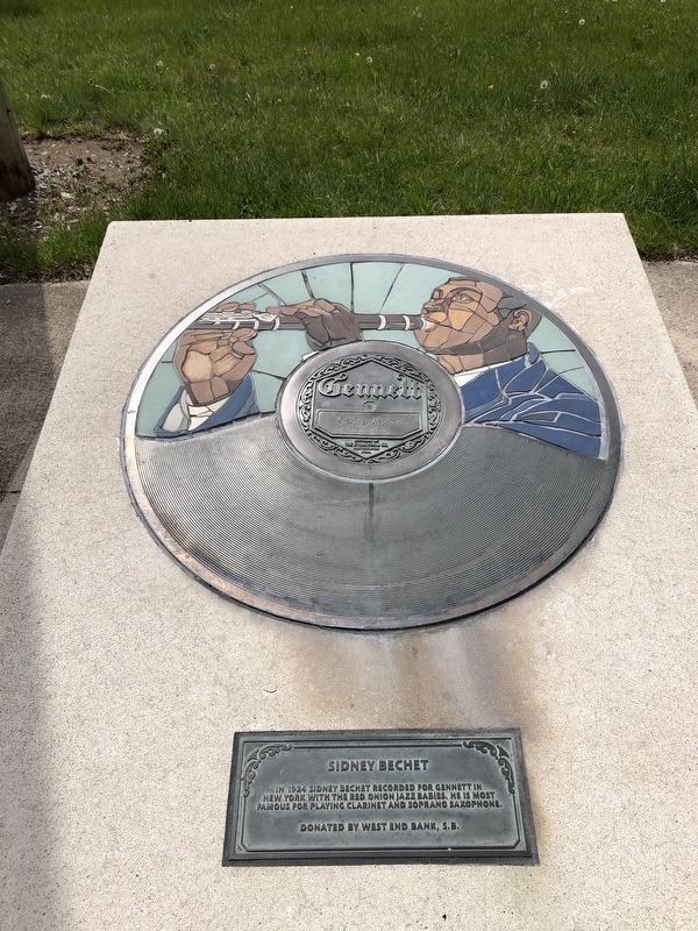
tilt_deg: -40.7
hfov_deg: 49.7
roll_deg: +2.7
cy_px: 466
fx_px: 753
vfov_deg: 63.4
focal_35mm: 28
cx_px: 349
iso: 25
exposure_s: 1/4367
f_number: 1.8
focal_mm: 4
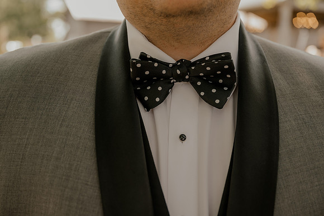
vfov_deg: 28.7
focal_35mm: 47
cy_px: 108
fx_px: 423
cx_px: 162
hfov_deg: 41.9
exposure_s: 1/320
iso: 250
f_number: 3.5
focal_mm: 47
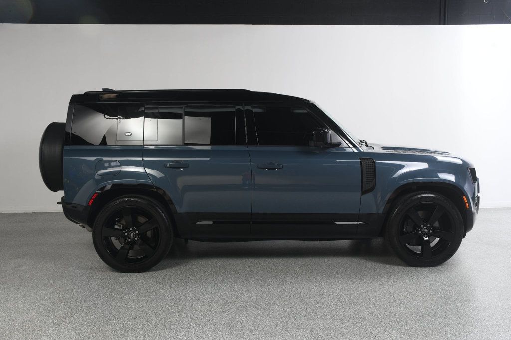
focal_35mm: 36
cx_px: 256
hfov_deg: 53.1
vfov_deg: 36.8
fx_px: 511
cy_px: 170
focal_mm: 24
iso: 100
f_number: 9
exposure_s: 1/160
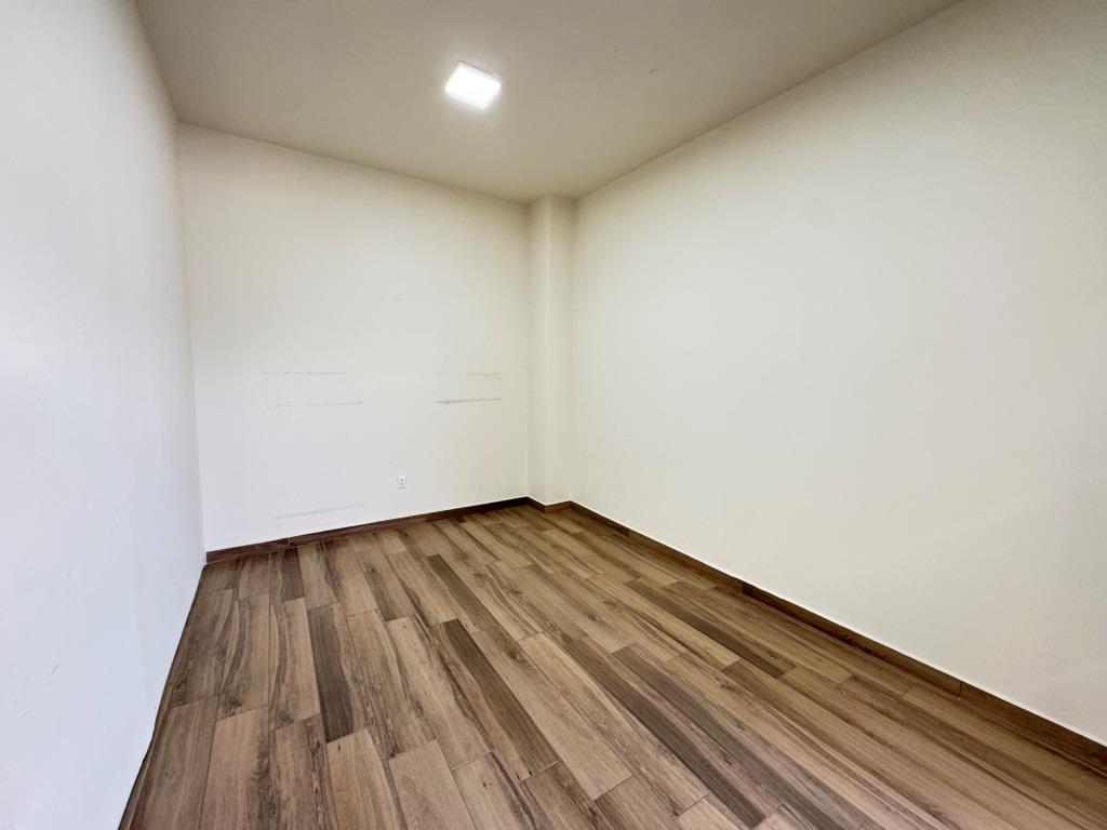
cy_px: 415
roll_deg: -0.3
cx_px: 554
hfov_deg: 102.1
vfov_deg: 85.7
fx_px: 448
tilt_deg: -6.3
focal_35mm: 14
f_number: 2.2
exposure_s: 1/60
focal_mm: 2.22
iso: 250
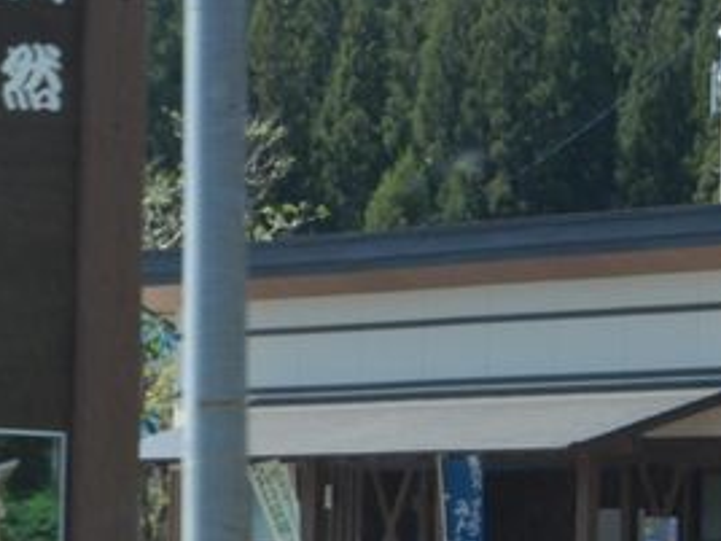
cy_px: 524
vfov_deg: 6.7
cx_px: -191
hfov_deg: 8.8
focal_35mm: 222
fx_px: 4624
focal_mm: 15.2
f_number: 5
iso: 80
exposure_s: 1/200
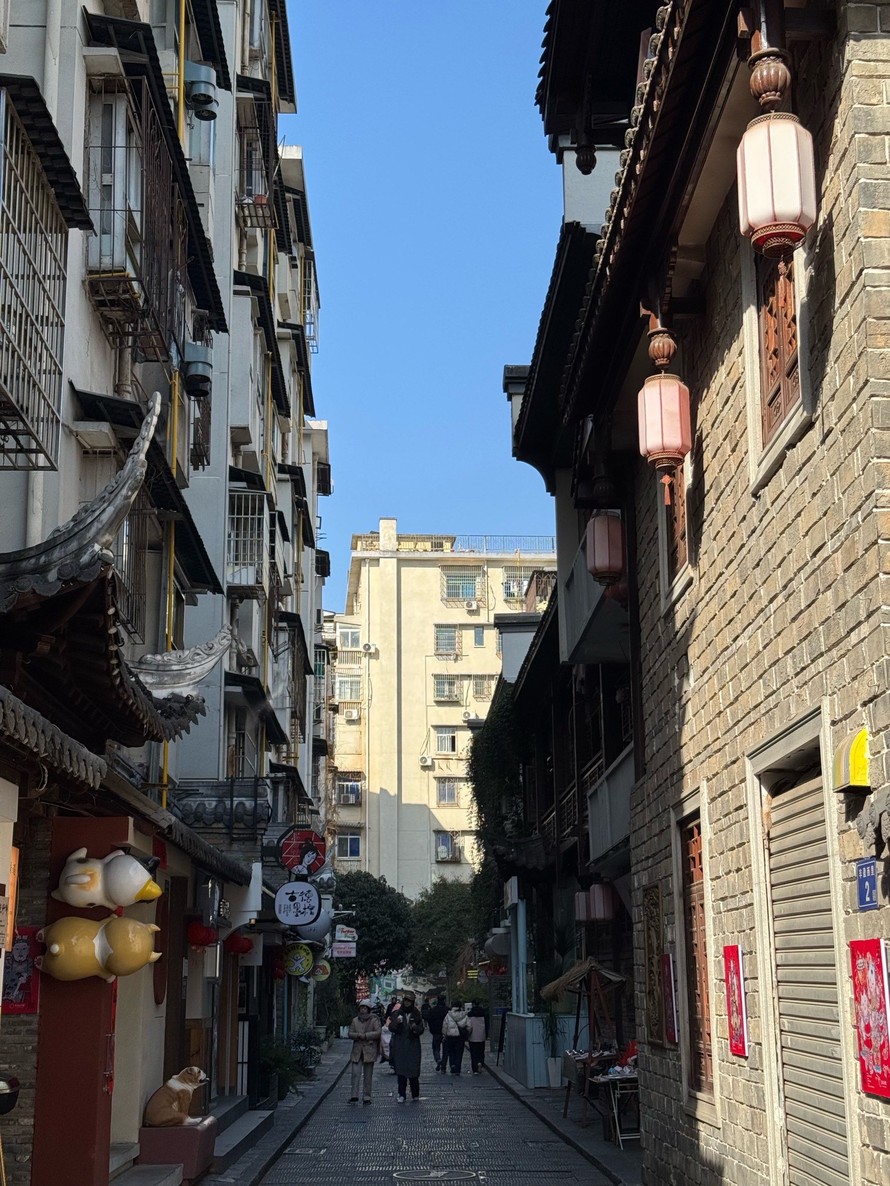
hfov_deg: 30.3
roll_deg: +0.7
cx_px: 445
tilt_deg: +14.1
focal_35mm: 48
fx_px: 1645
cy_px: 593
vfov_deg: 39.7
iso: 64
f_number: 1.78
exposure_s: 1/2513
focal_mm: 6.76
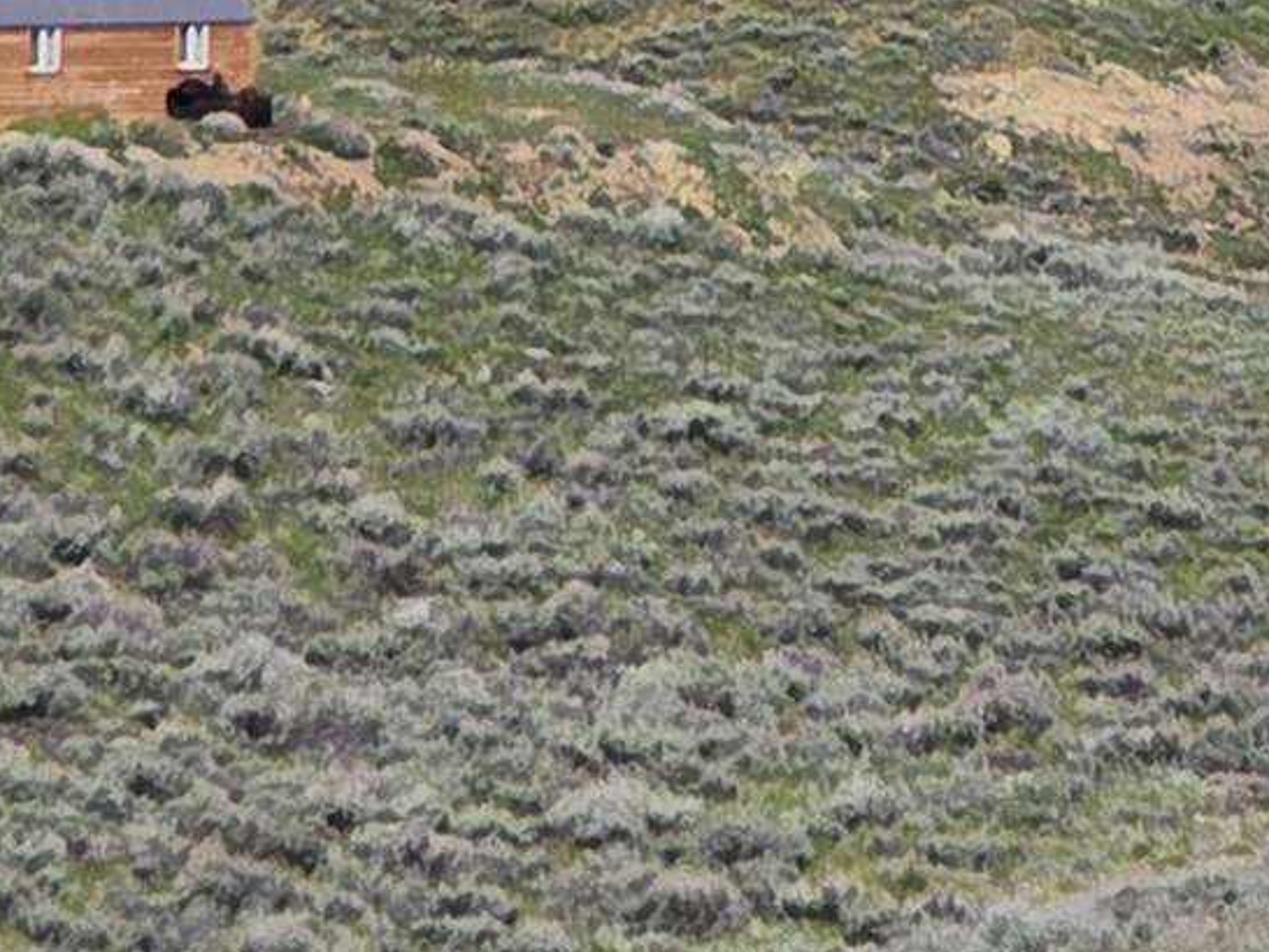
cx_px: 795
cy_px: -1265
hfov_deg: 5.1
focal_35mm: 388
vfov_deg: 3.8
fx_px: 14230
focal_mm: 7
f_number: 2.4
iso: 25
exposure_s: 1/1780
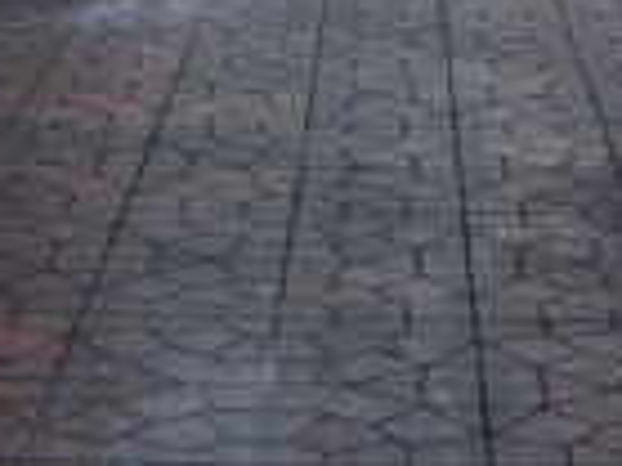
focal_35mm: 128
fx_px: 2298
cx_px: 277
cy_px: -379
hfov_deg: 15.4
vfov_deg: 10.8
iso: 50
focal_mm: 5.8
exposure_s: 1/350
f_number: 2.8
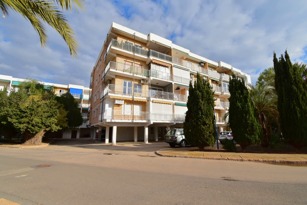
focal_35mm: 15
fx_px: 128
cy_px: 102
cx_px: 154
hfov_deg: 100.4
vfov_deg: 77.3
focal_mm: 10
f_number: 11
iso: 250
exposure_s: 1/500
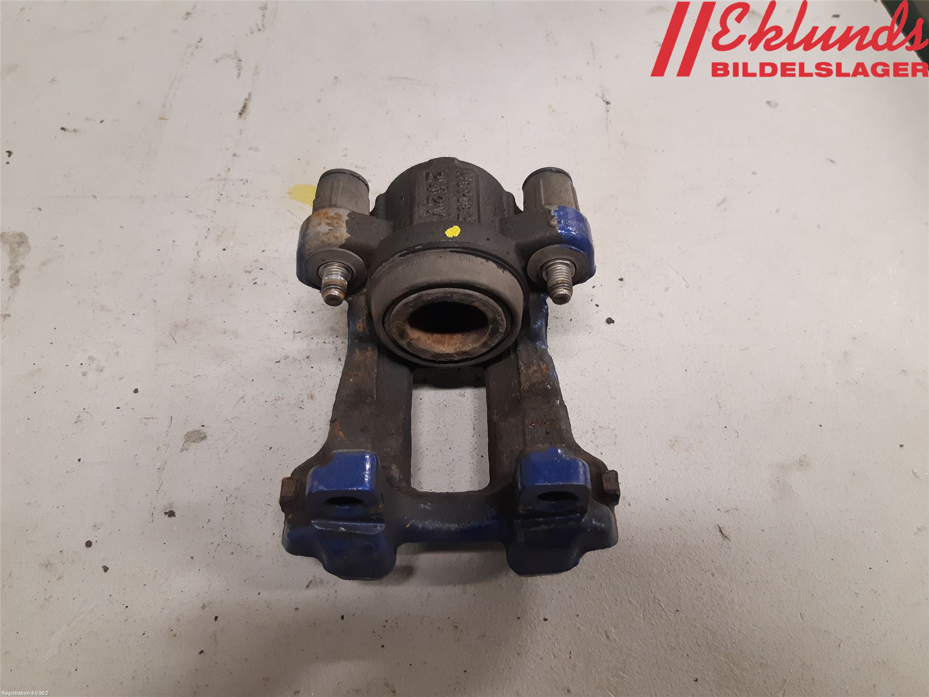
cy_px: 348
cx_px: 464
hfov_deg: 67.3
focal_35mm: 26
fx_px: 698
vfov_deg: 53.1
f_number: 1.7
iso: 200
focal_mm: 3.93
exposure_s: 1/50
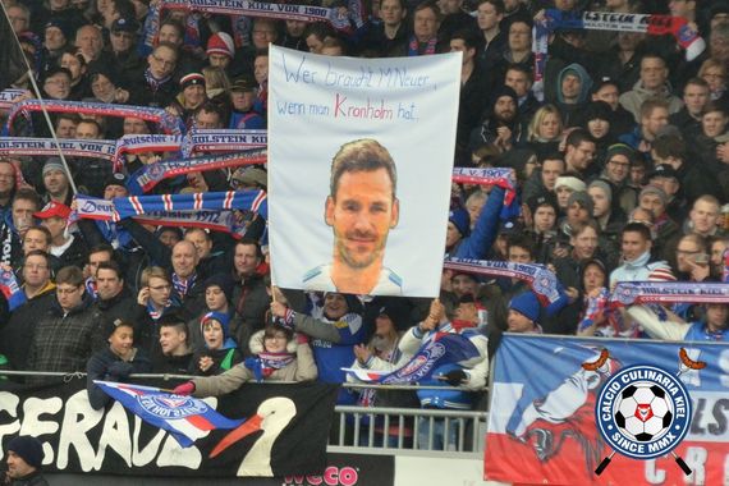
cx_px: 364
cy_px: 243
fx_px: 6075
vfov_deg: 4.6
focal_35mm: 300
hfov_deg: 6.9
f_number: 5
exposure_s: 1/1250
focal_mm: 200
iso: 1600
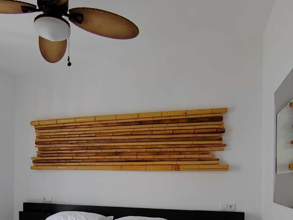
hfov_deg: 59.4
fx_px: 254
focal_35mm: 30
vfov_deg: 44.0
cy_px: 183
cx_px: 114
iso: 100
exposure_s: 1/100
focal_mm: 2.16
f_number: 2.2
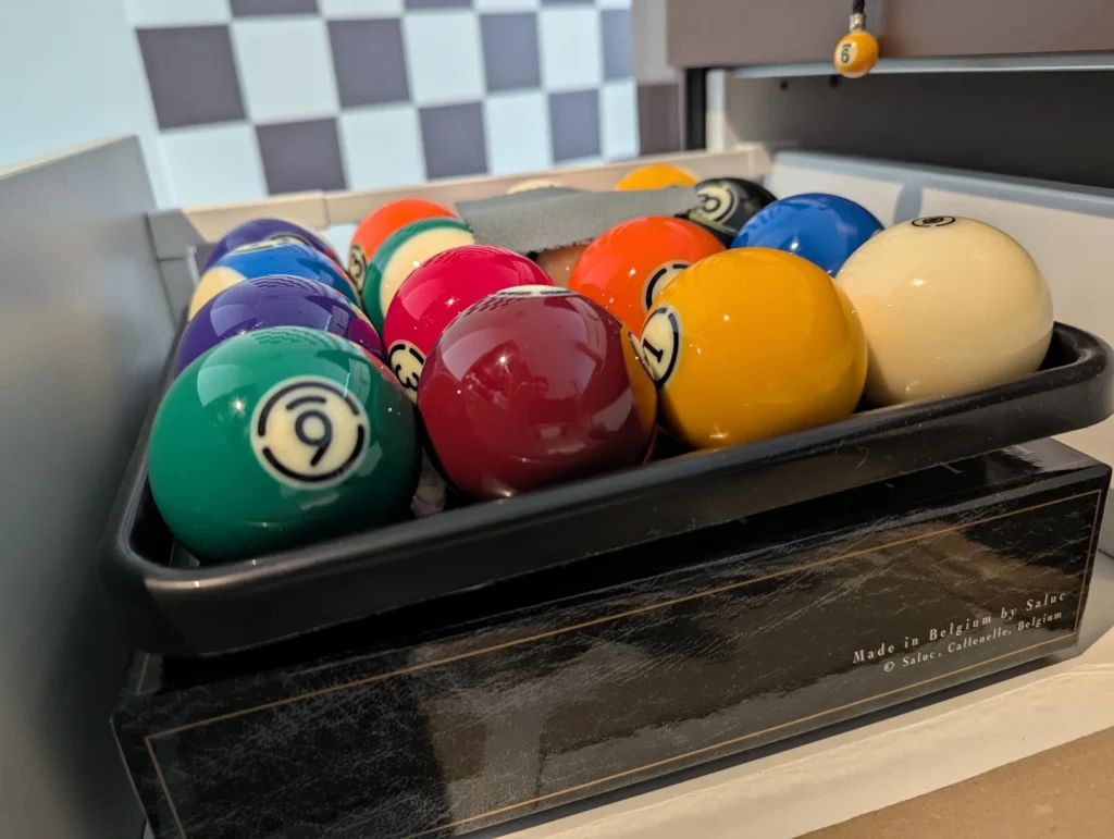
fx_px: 773
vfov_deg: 56.9
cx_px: 557
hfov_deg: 71.5
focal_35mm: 24
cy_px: 420
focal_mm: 6.81
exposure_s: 1/33.3
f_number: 1.85
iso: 288
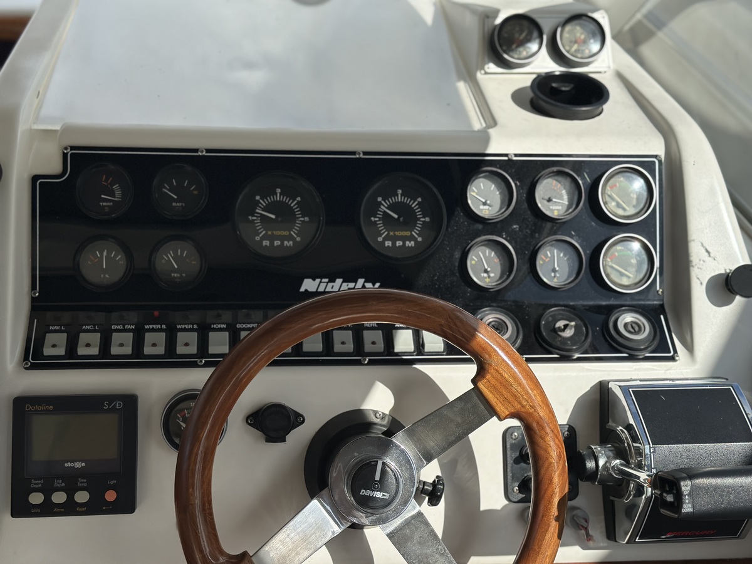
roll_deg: -3.6
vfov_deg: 30.3
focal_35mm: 48
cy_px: 282
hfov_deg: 39.7
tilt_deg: -28.0
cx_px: 376
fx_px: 1043
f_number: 1.78
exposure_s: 1/8197
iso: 100
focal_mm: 6.86
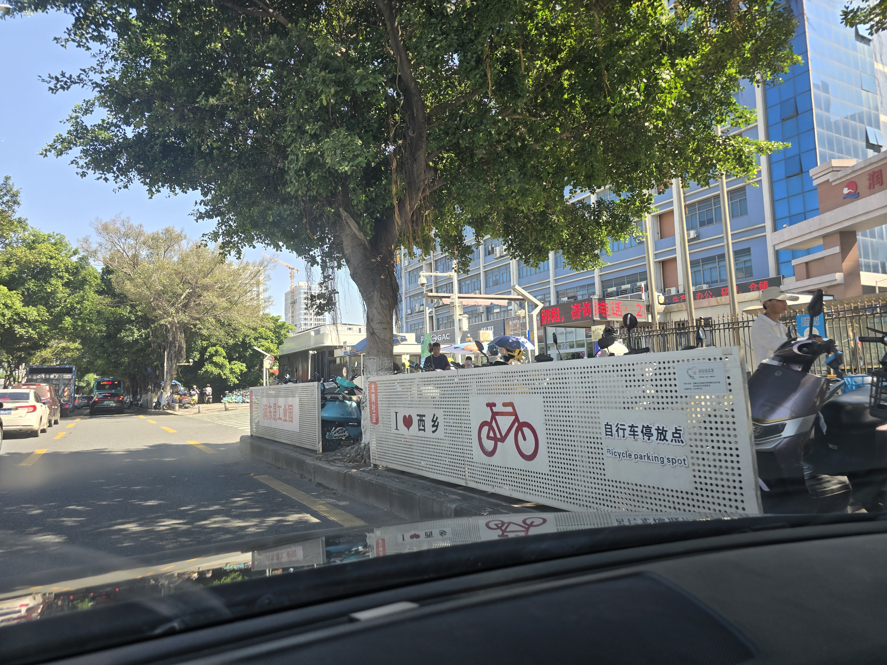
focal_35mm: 23
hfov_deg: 73.9
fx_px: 589
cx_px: 444
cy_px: 332
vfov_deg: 58.9
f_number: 1.7
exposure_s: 1/180
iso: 16
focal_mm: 6.3
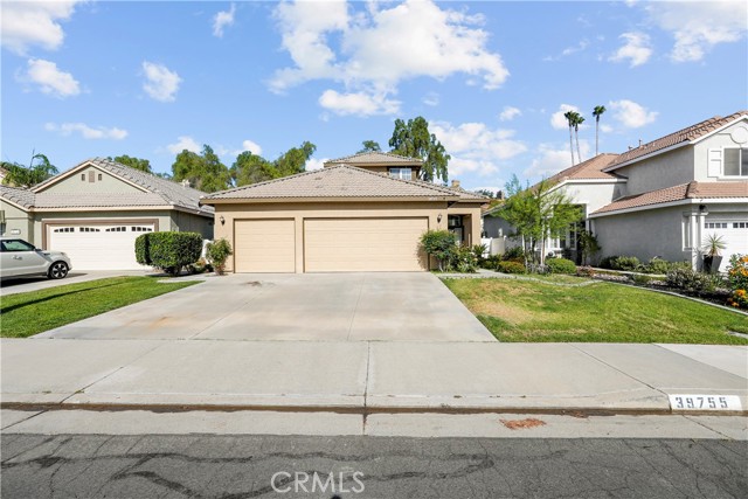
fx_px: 332
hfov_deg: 96.7
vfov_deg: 73.8
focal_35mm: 16
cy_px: 250
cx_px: 374
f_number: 14
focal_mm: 16
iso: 100
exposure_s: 1/125
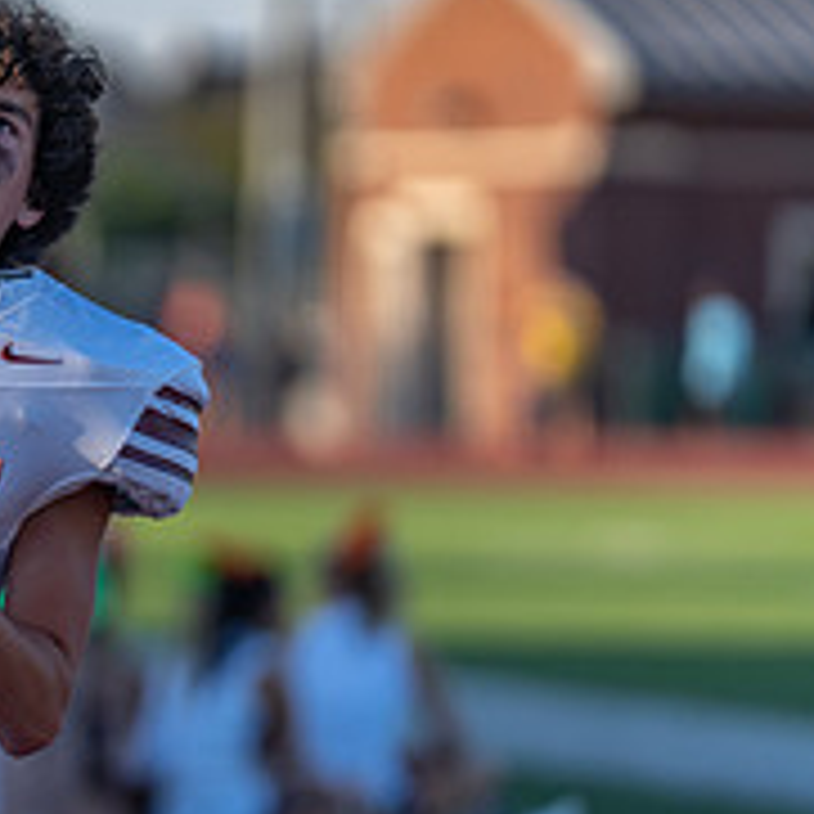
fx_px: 14287
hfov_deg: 3.3
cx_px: -153
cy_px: 443
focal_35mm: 537
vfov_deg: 3.3
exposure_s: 1/1000
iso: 125
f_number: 2.8
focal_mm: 197
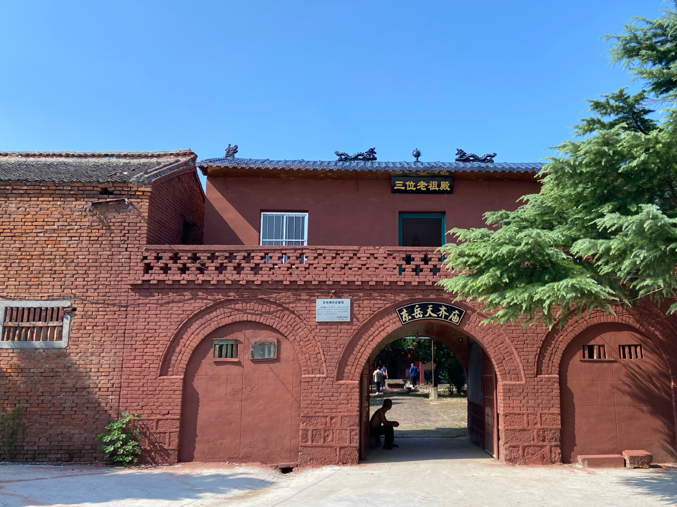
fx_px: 665
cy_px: 255
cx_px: 404
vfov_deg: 41.8
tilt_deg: +11.1
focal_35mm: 34
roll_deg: -0.6
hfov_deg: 53.6
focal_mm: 4.25
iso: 32
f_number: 1.8
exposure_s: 1/2222
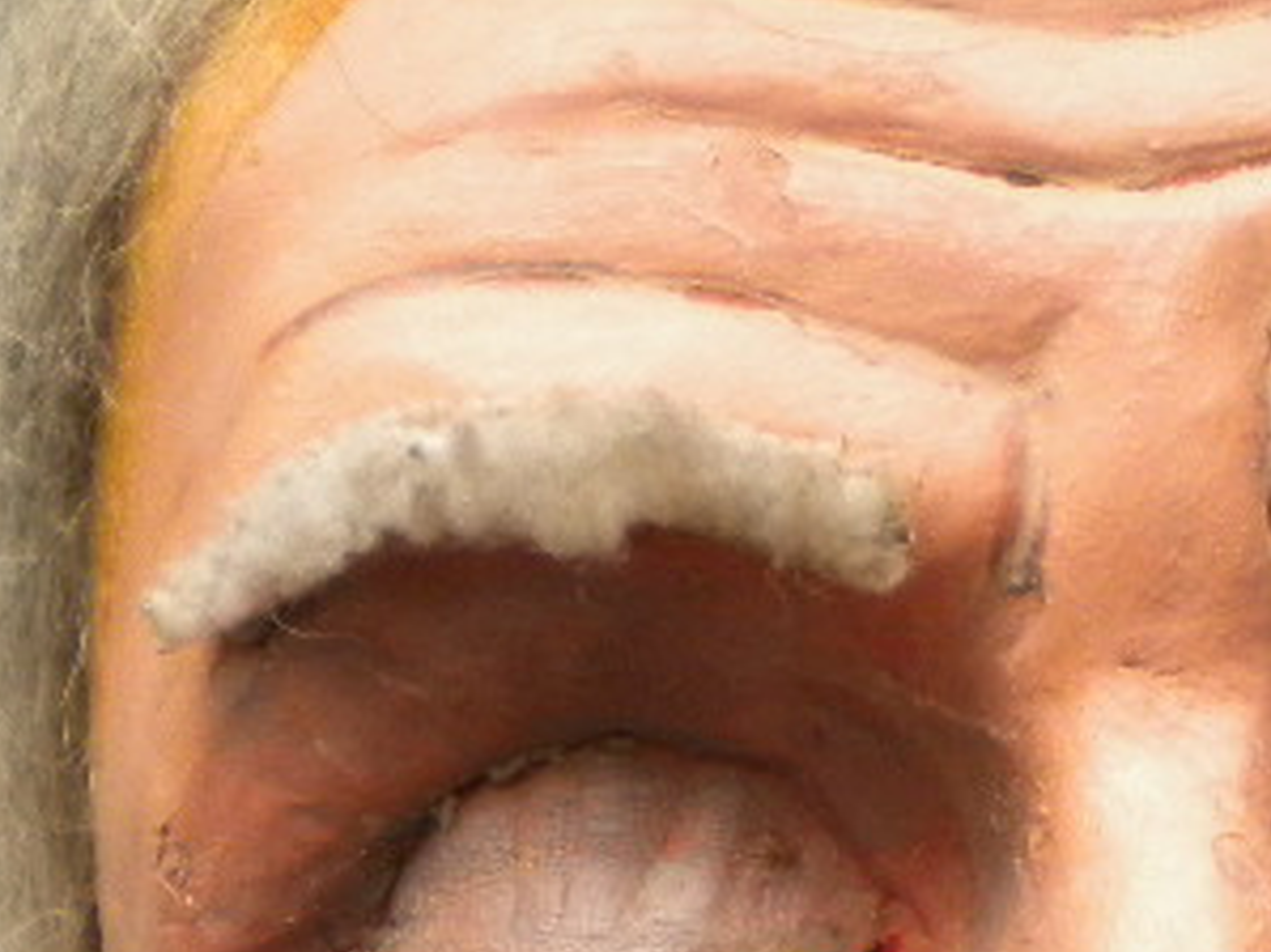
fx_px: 4404
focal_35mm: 120
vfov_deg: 11.7
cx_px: 1143
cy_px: 1488
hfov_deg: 16.2
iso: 246
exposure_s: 1/440
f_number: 3.1
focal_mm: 6.3
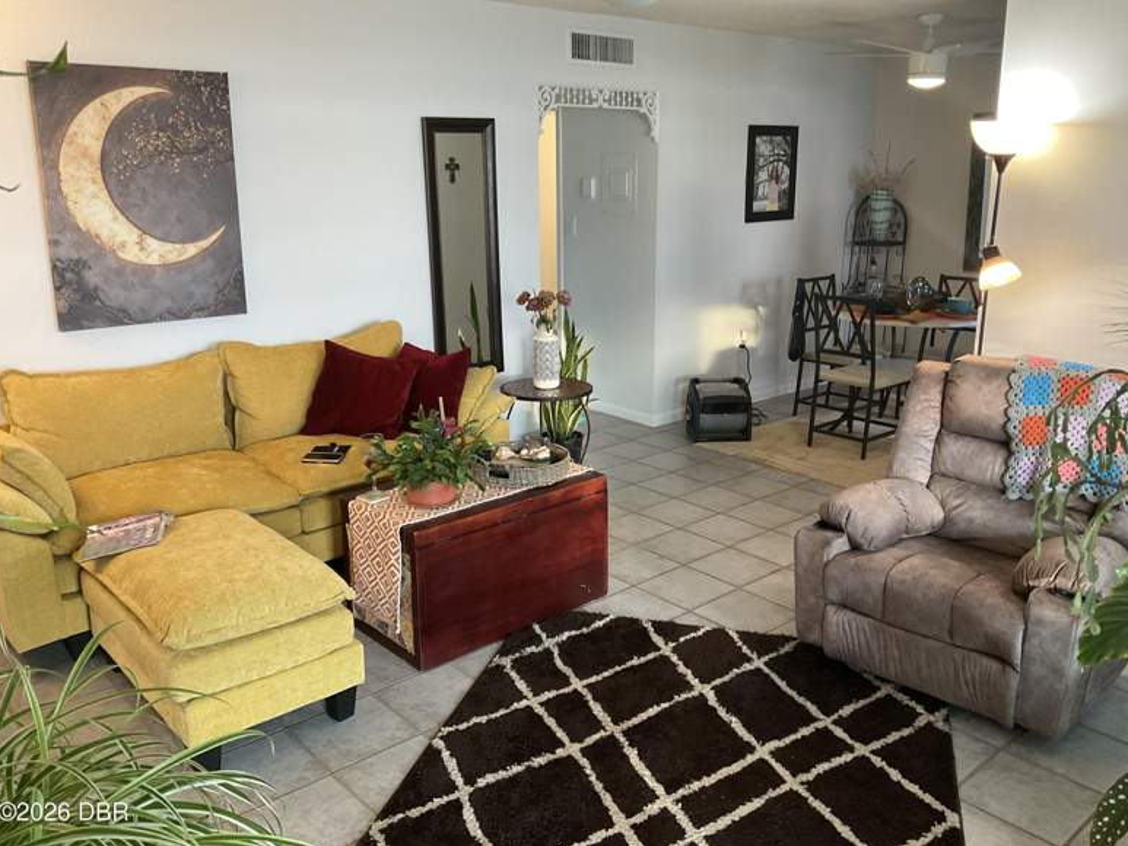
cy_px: 414
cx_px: 579
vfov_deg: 46.8
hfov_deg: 59.9
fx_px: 978
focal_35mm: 30
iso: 160
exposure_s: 1/60
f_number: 1.8
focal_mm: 3
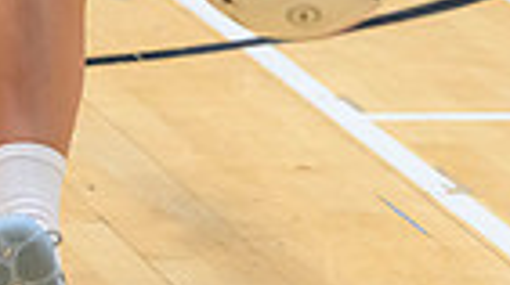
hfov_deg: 4.1
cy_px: -476
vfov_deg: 2.3
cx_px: 171
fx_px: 7106
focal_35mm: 526
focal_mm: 105
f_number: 3.5
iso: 5000
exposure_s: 1/1000
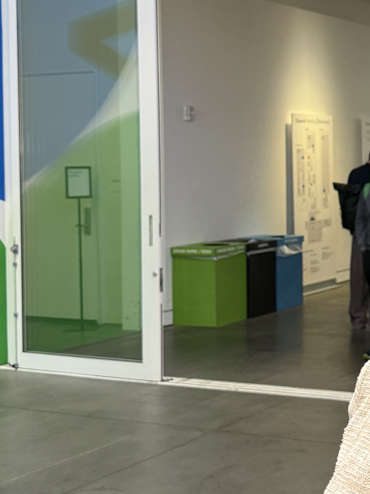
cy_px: 164
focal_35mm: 68
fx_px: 969
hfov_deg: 20.2
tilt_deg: +0.4
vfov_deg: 28.4
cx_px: 449
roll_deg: +1.2
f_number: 1.78
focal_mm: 6.76
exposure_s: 1/120
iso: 125
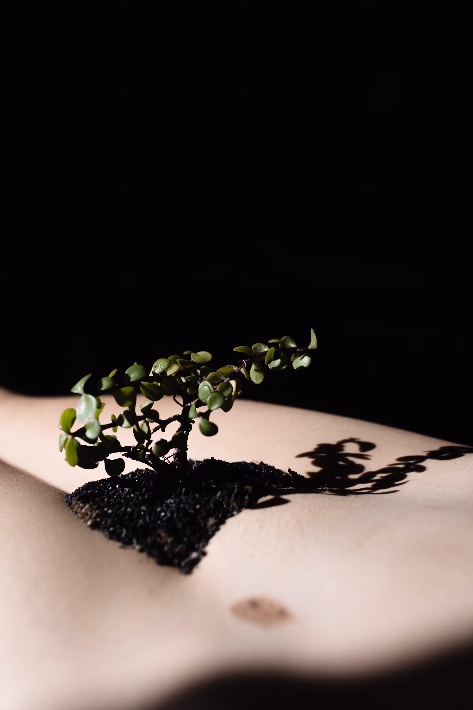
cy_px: 355
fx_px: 690
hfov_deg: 37.9
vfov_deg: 54.4
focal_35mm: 35
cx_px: 236
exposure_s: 1/2000
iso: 80
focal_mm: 35
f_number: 3.2
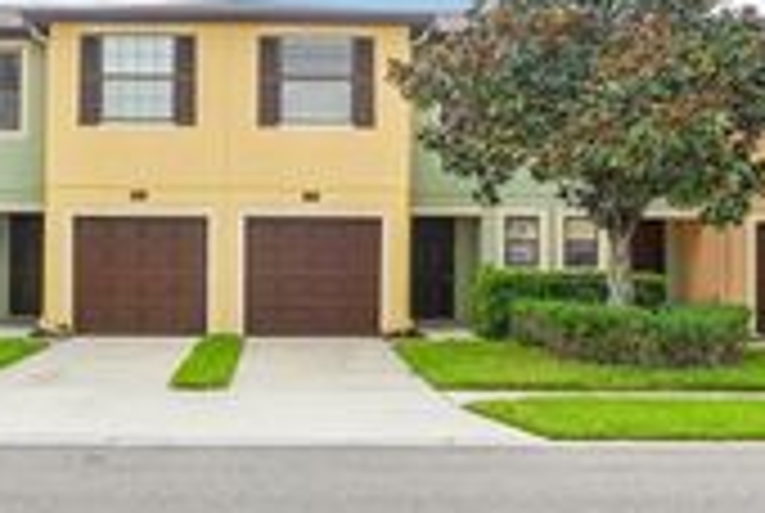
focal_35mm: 44
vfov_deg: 30.6
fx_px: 937
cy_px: 268
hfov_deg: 44.0
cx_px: 284
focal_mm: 10
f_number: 8
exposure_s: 1/30
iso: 100
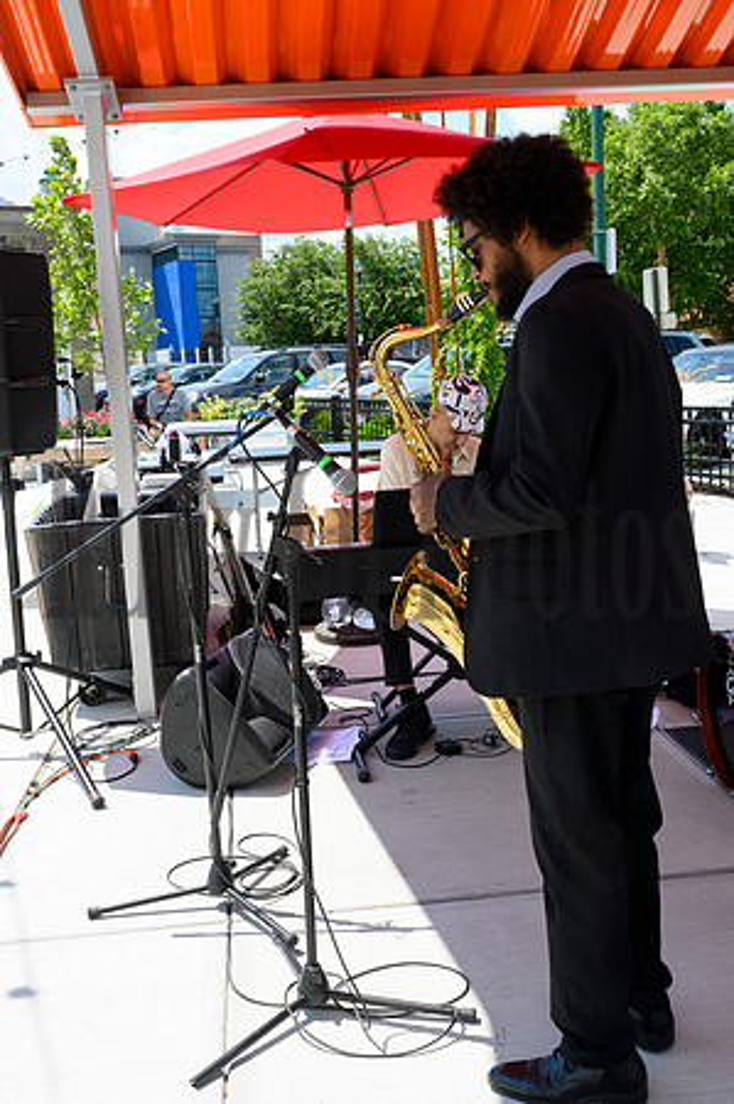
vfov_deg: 50.7
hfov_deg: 35.0
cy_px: 552
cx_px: 367
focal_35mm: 38
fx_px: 1165
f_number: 11
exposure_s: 1/320
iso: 500
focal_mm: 38
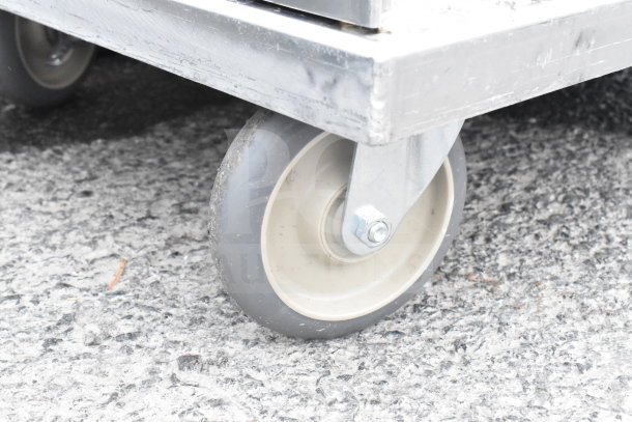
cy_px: 211
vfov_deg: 22.6
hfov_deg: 33.4
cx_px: 316
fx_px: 1054
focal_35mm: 60
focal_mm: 40
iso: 6400
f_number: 13
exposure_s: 1/640
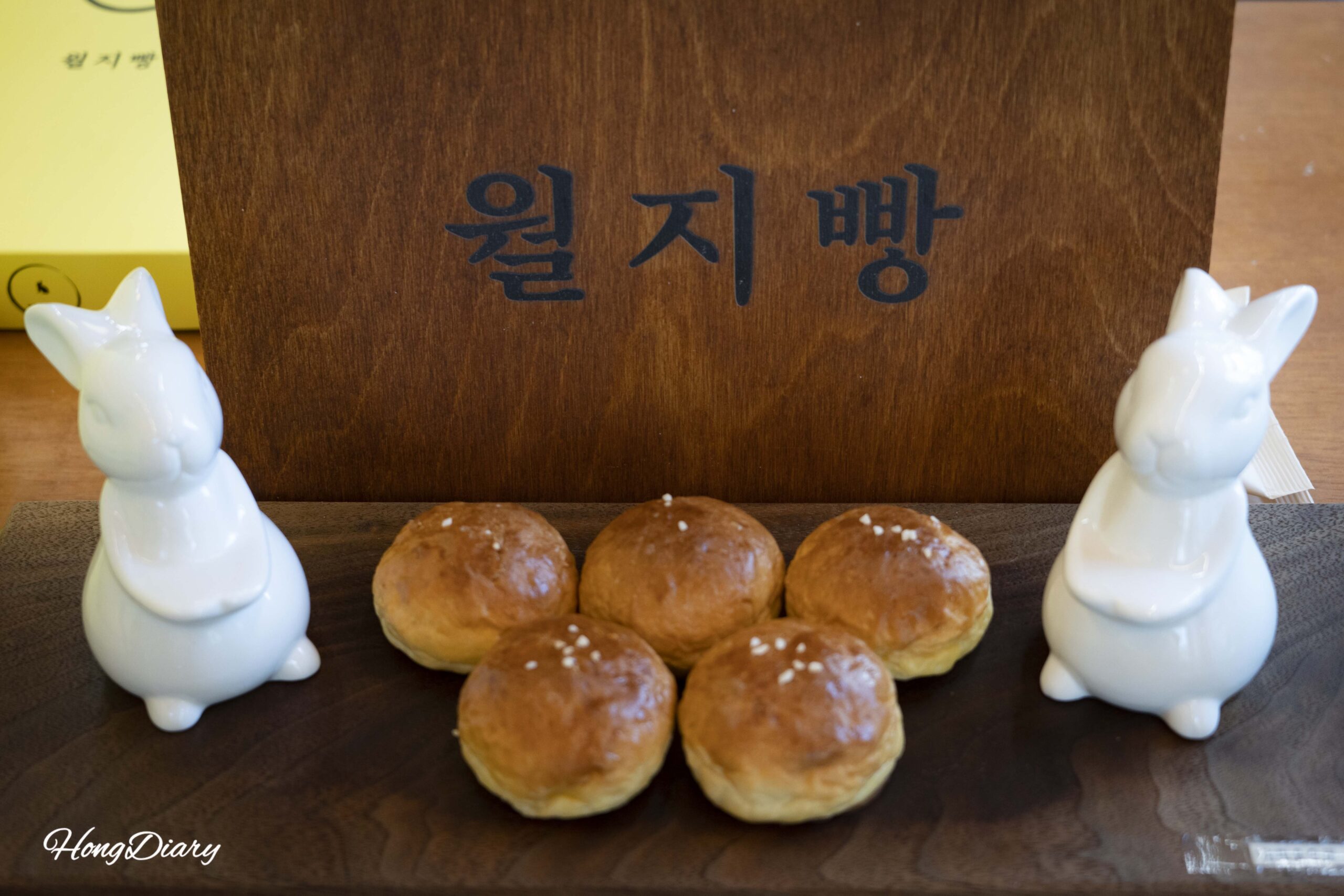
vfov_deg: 23.0
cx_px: 672
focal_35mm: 59
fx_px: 2203
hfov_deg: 33.9
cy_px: 448
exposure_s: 1/160
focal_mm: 59
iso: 2000
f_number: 5.6
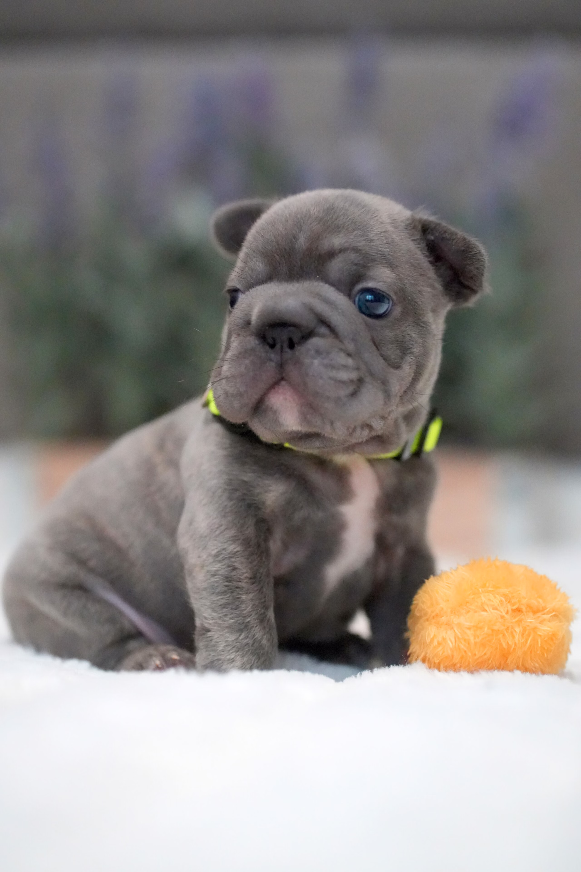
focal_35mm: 85
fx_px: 2058
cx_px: 290
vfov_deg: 23.9
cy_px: 436
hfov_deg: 16.1
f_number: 3.2
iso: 12800
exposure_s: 1/500
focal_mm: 85
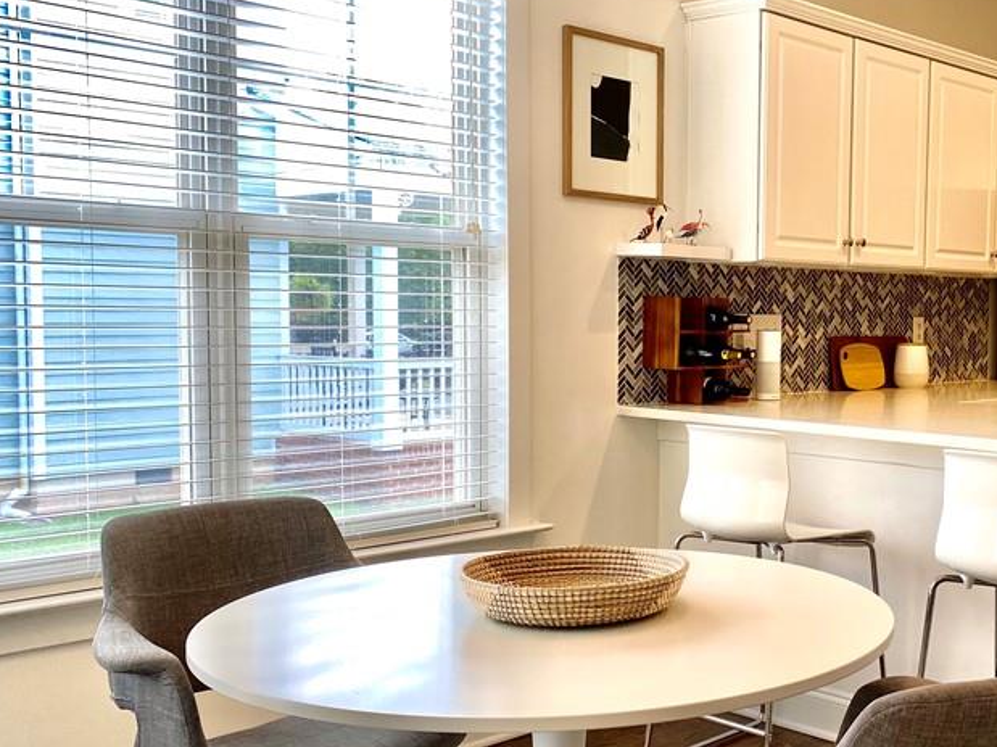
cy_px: 388
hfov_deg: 41.8
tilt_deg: -3.2
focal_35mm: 43
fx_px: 1238
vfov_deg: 33.6
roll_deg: -1.2
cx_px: 810
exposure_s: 1/120
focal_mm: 4.25
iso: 40
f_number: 1.8
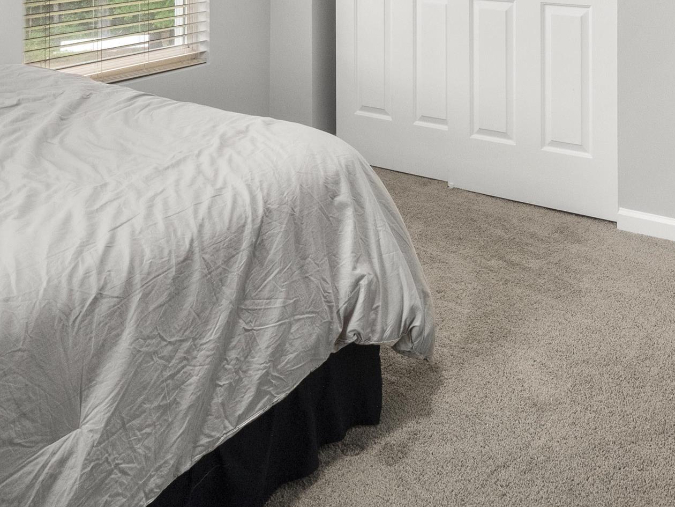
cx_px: 450
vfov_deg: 31.5
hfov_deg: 47.1
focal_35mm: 39
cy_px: -86
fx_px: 760
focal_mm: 8
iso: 400
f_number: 8
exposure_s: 1/3
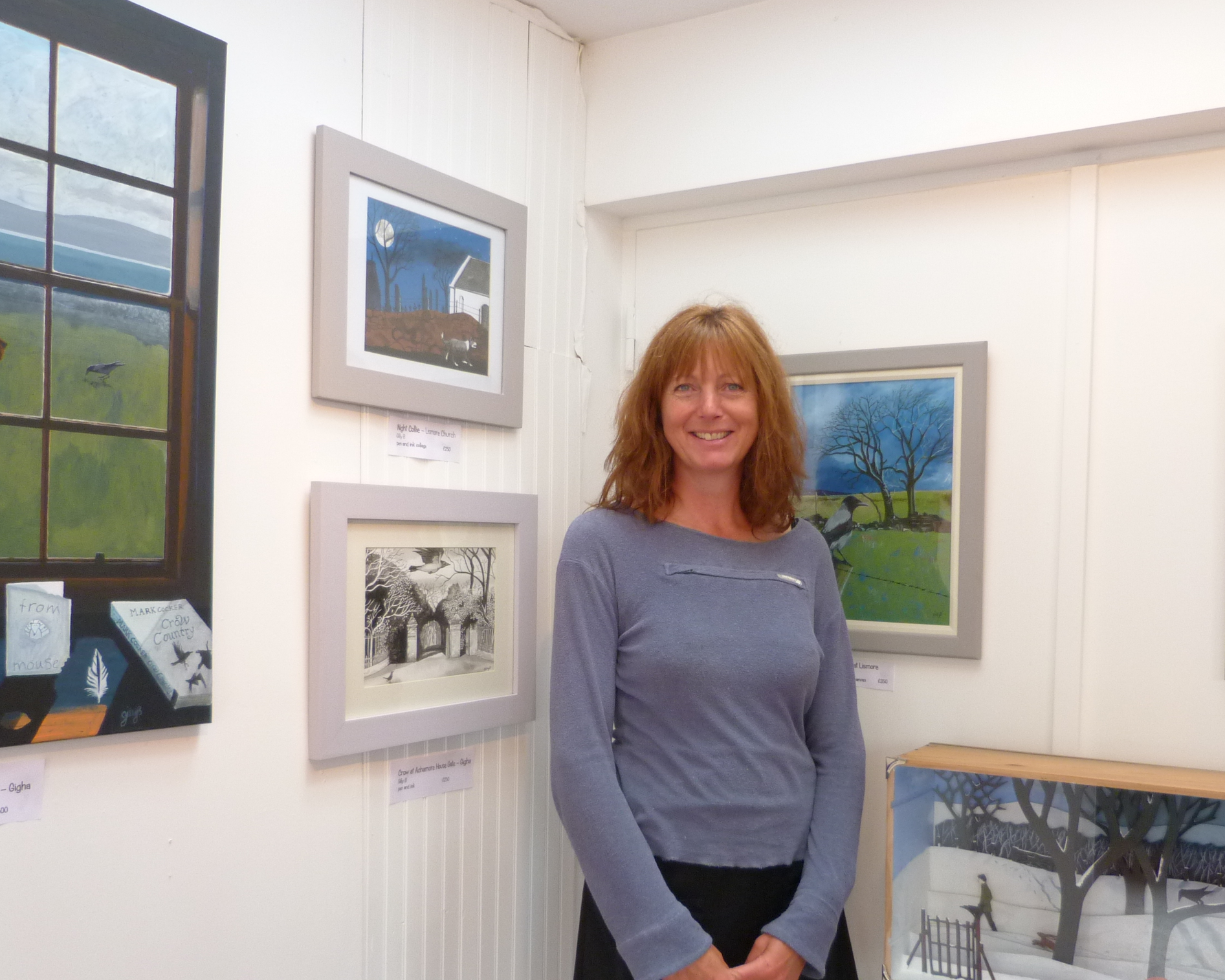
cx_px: 671
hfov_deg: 54.1
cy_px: 588
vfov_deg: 44.3
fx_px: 1196
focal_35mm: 33
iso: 200
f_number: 2.8
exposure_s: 1/60
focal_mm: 4.5
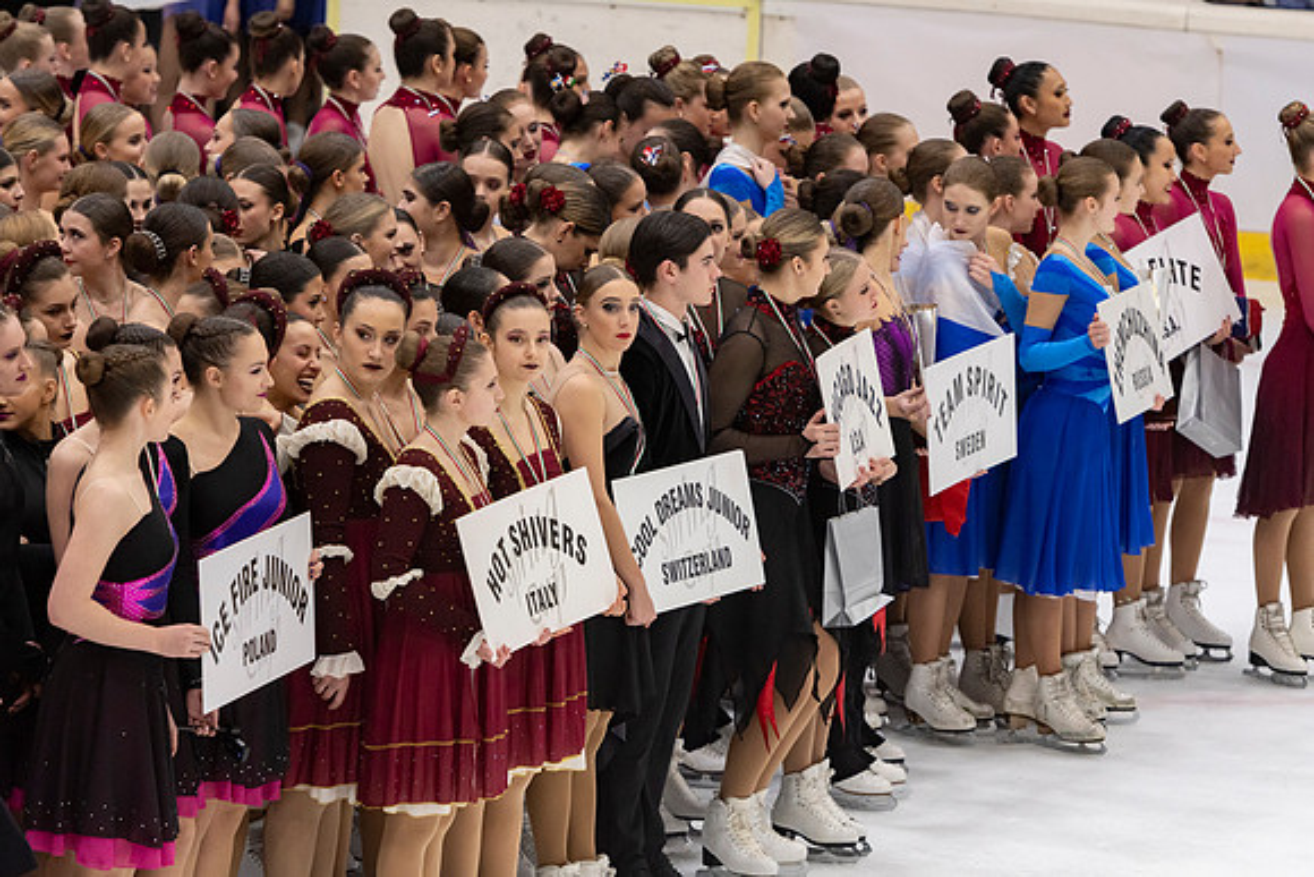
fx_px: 8214
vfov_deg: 6.1
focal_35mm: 225
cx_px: 657
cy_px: 438
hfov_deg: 9.1
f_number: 4.5
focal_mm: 150
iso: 800
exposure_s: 1/400
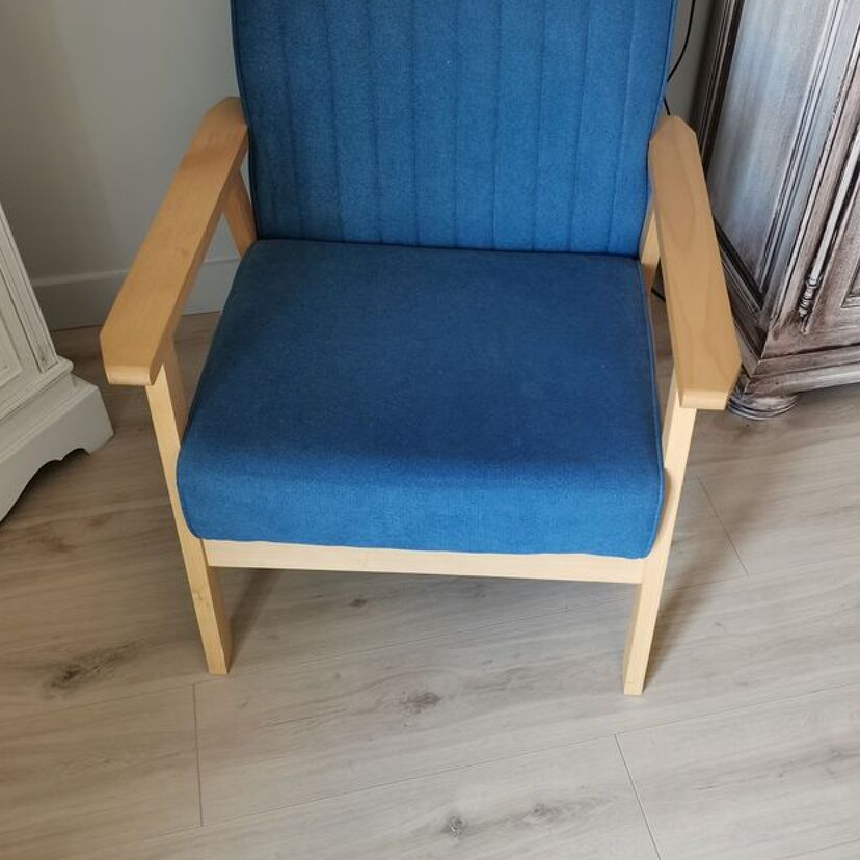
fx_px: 1040
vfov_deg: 44.9
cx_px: 479
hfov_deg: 44.9
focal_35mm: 37
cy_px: 477
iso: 320
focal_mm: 4.75
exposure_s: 1/50
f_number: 1.8
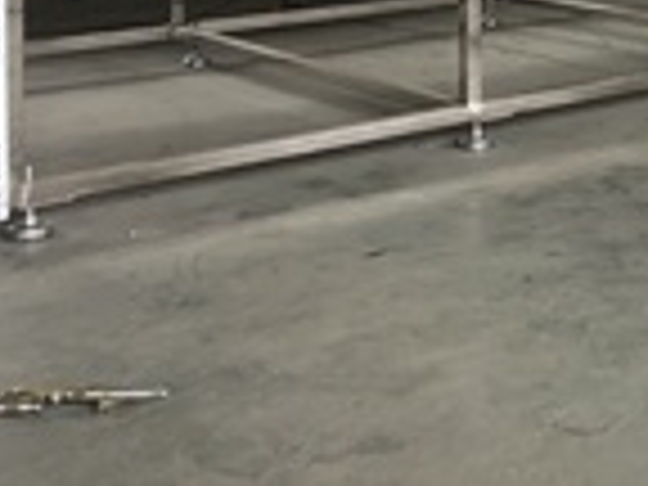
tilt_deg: +1.1
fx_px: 1460
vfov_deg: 17.5
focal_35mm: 78
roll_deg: -1.8
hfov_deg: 21.9
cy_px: -184
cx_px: 891
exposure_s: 1/30
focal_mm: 3.99
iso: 40
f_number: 1.8
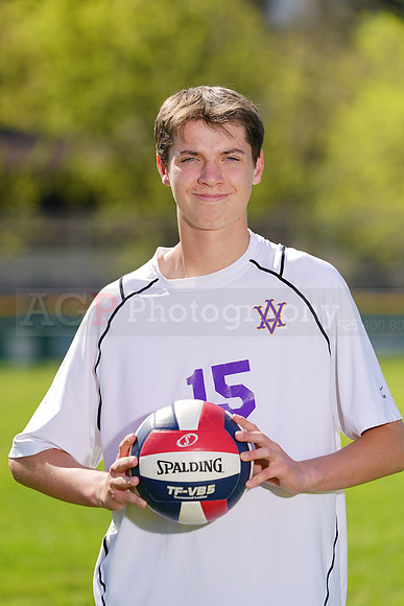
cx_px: 202
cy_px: 303
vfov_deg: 6.4
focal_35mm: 324
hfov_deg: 4.2
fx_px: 5450
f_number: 7.1
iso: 64
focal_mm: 324
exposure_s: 1/200
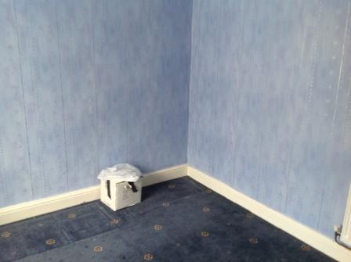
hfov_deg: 52.7
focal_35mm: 35
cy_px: 131
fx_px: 355
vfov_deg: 40.6
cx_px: 176
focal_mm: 4.28
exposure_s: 1/15
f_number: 2.4
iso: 64
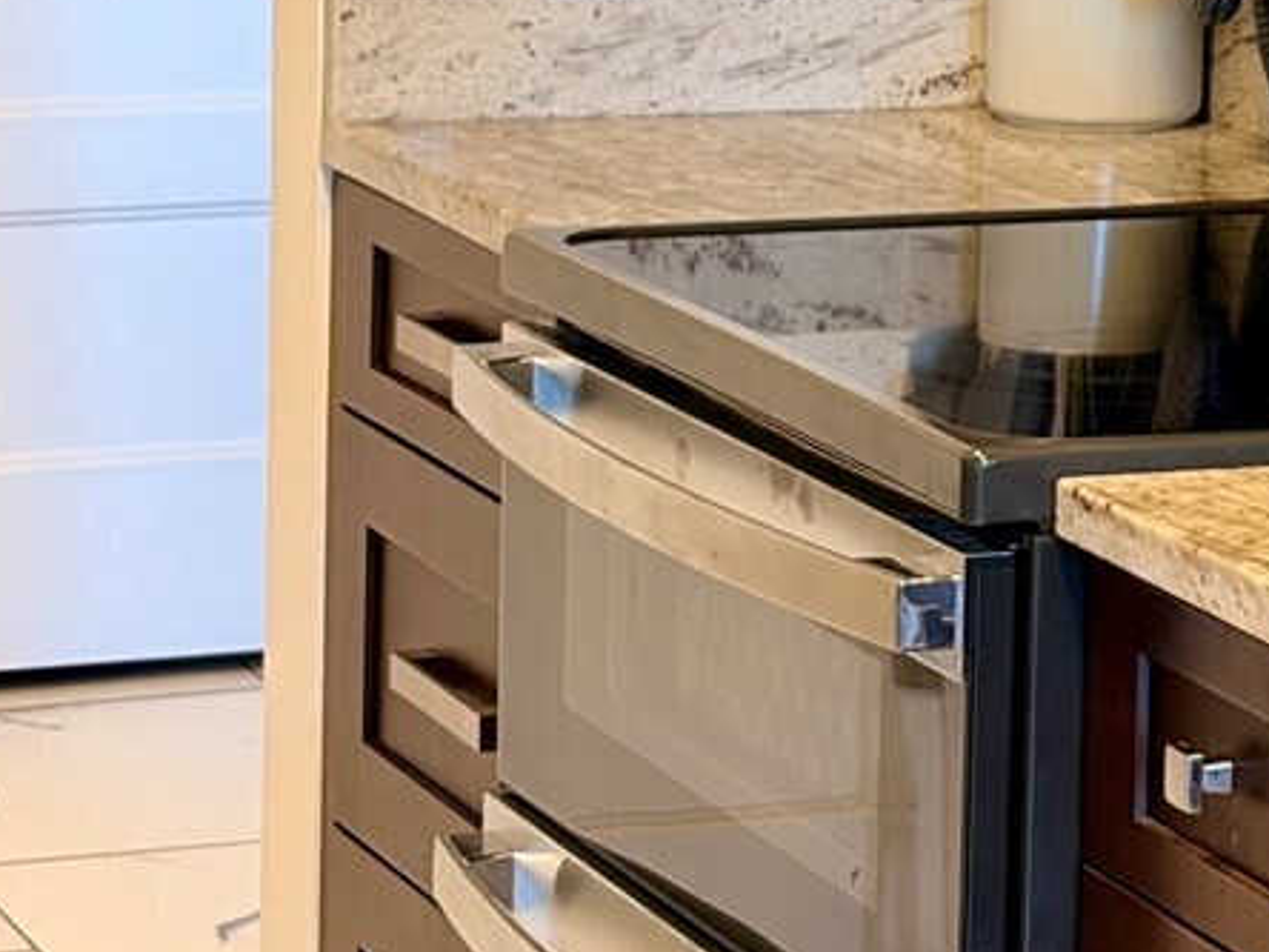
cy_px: -157
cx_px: 1426
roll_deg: -1.4
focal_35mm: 173
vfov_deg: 8.5
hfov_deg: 11.3
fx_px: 6342
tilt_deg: -5.0
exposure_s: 1/60
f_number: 1.78
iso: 160
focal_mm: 6.76
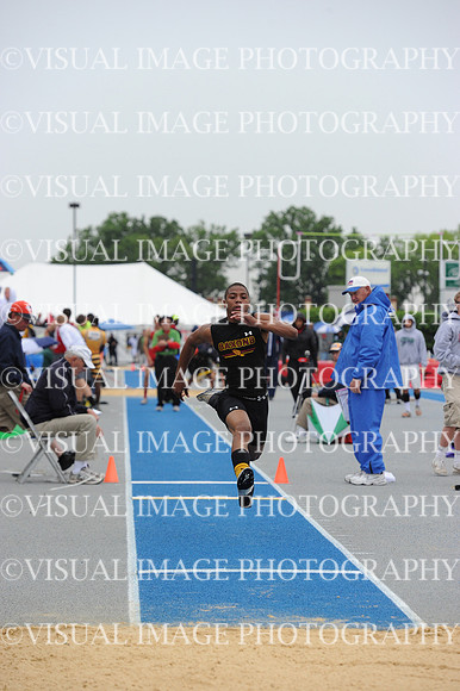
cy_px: 346
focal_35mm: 145
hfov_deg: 9.5
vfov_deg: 14.2
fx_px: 2782
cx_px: 230
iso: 1600
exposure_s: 1/2000
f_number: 5
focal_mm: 145
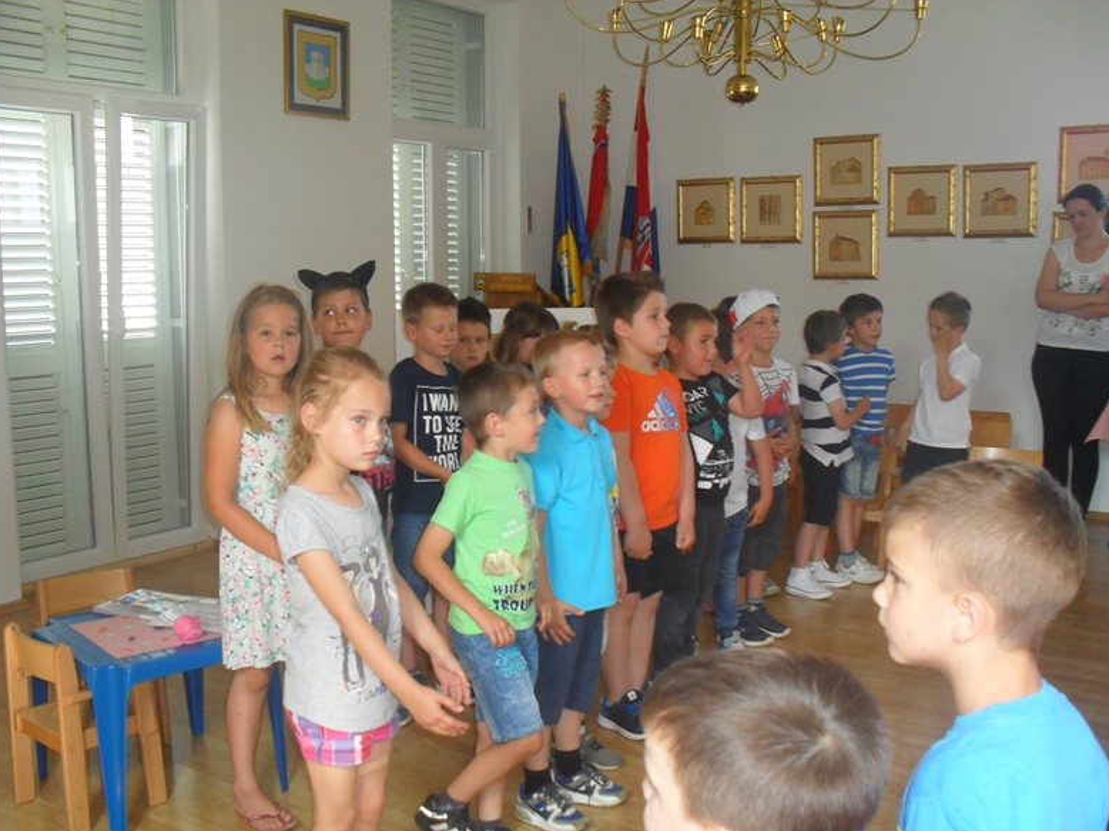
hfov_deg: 51.4
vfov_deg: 39.6
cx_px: 553
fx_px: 1153
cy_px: 425
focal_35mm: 36
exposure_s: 1/45
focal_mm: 6.3
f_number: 3.2
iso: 160
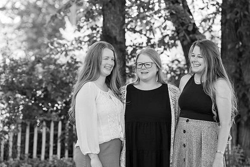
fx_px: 868
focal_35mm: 125
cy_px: 84
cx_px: 125
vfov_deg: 11.0
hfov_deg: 16.4
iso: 250
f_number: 4
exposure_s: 1/160
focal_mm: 125
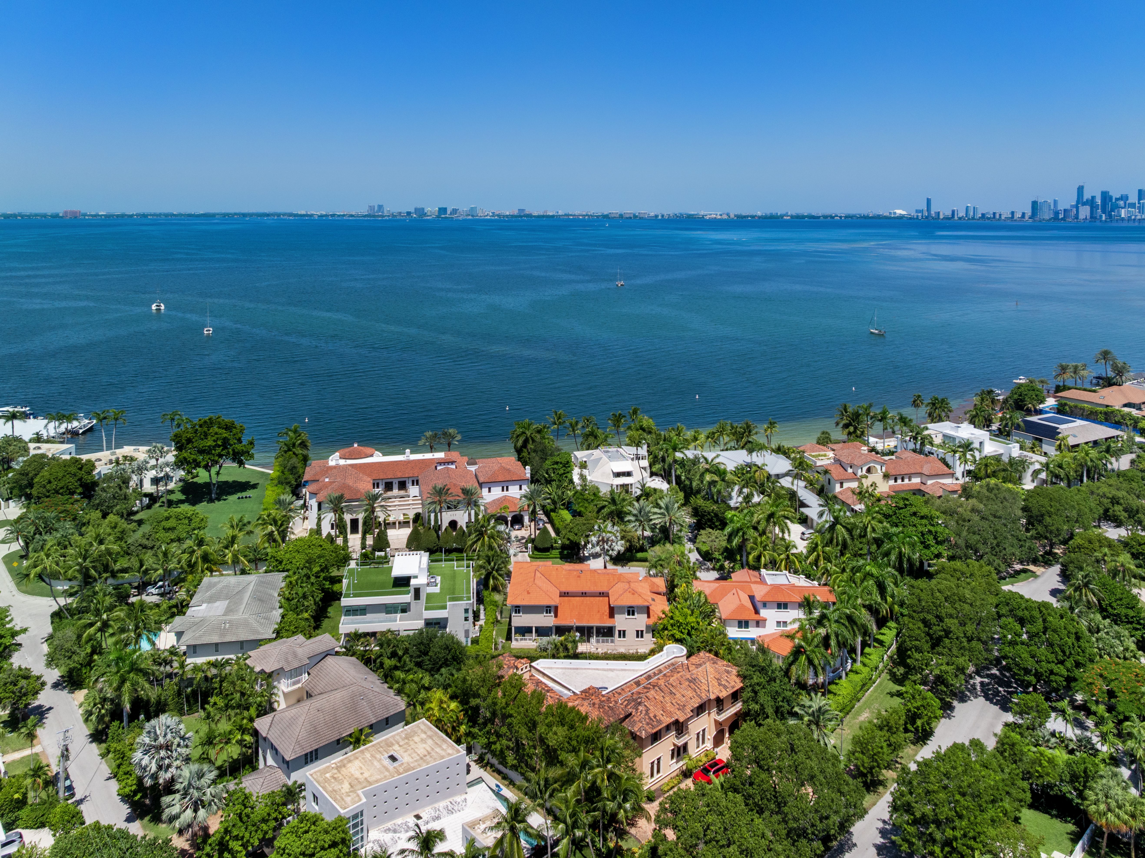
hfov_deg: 71.6
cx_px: 572
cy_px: 429
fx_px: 793
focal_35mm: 24
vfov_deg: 56.8
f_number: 5
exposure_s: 1/50
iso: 100
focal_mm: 12.29
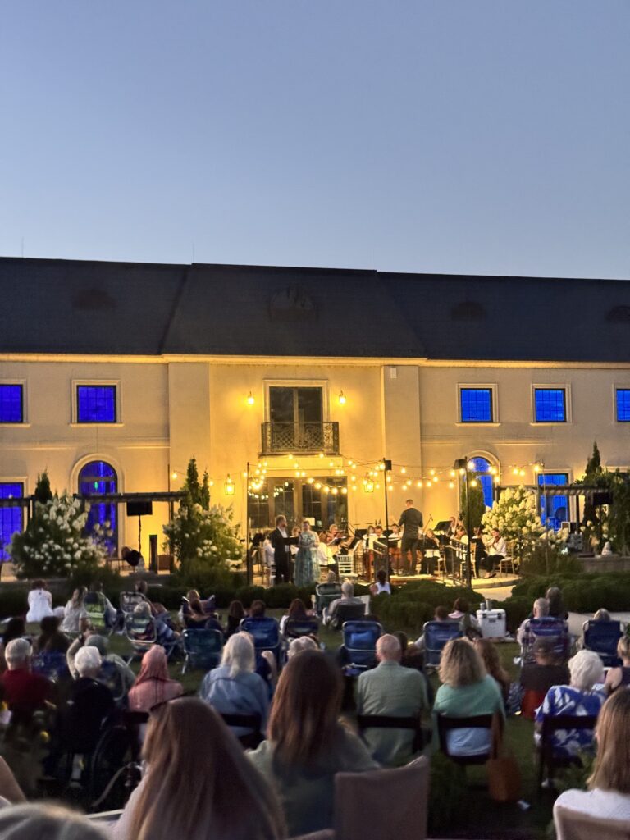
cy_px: 420
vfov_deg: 39.7
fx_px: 1165
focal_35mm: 48
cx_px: 315
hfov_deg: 30.3
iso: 500
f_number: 1.78
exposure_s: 1/30
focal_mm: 6.76
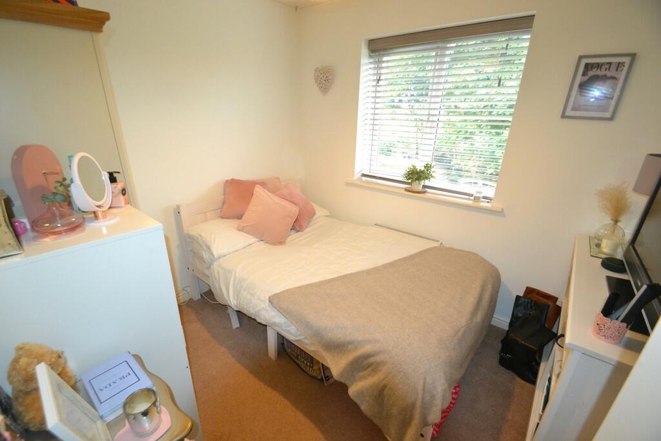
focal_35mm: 15
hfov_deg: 100.4
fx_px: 275
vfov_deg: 77.3
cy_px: 220
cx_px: 330
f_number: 3.5
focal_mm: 10
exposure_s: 1/60
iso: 1250
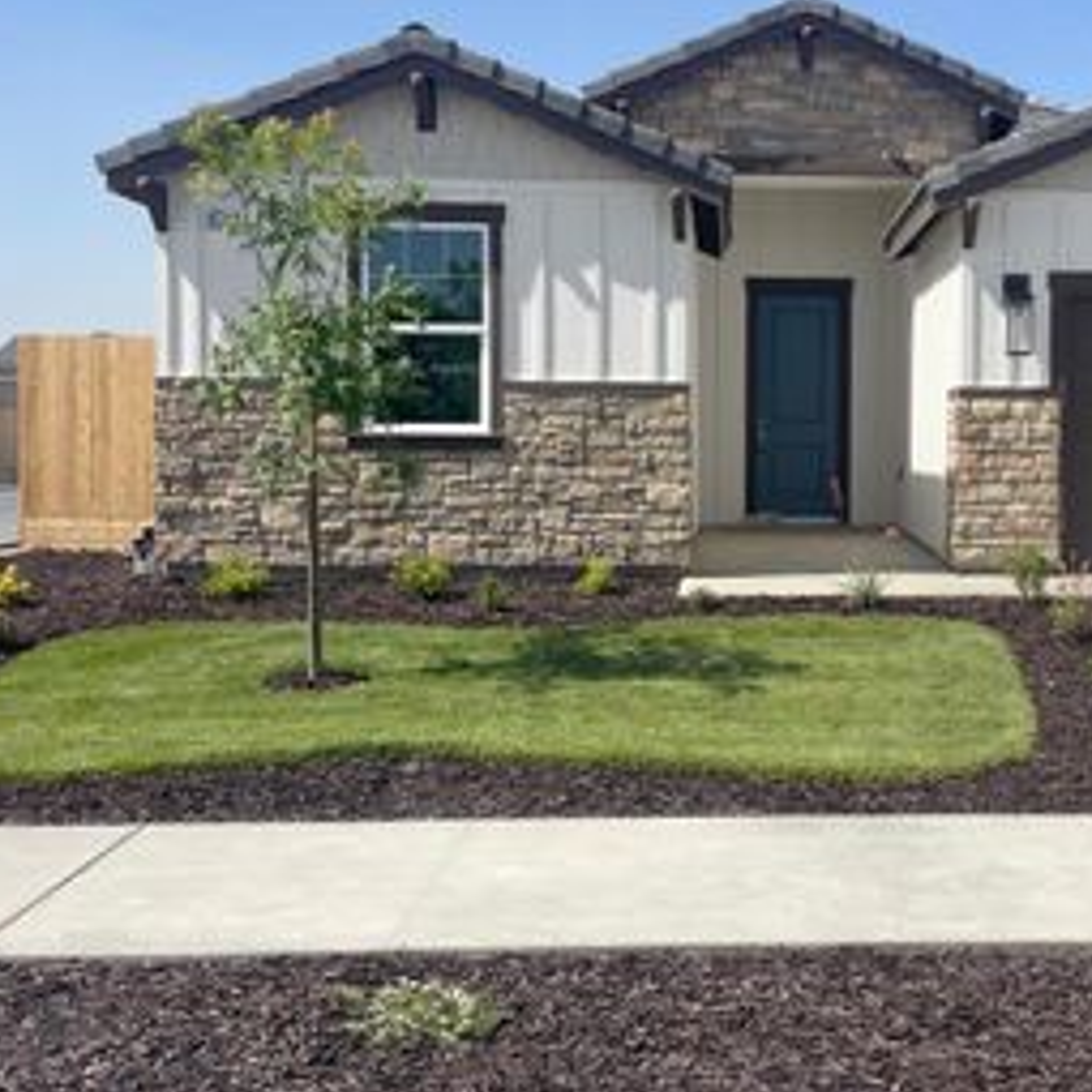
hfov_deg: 36.7
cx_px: 814
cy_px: 503
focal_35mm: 45
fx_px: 1606
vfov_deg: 37.5
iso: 50
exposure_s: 1/3205
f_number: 1.6
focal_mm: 4.2
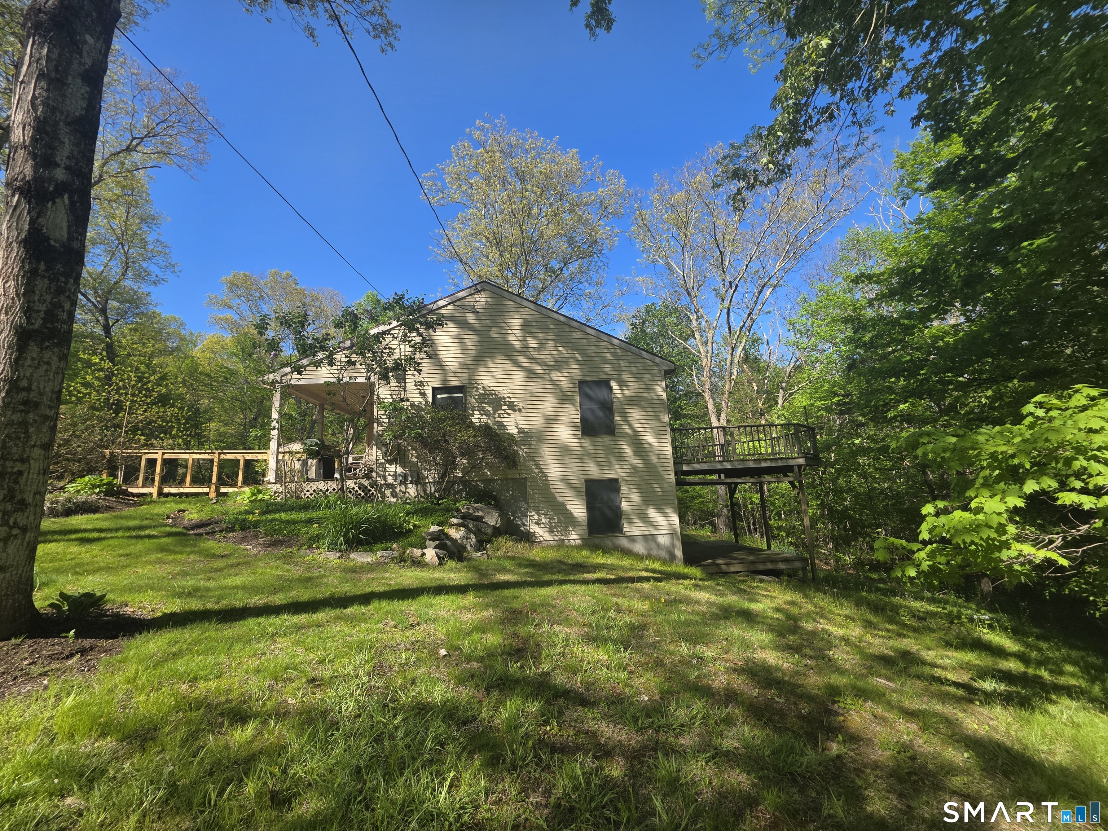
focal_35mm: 13
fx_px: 416
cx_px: 554
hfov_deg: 106.2
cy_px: 416
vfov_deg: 89.9
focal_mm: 2.2
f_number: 1.9
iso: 40
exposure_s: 1/1024
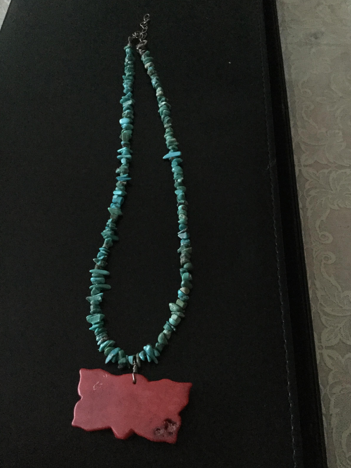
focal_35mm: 32
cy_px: 238
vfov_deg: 56.8
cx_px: 181
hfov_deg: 44.2
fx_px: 433
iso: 800
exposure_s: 1/17
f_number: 2.4
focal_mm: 3.3
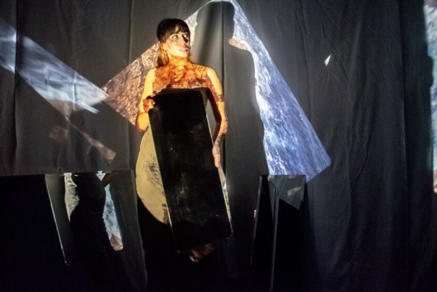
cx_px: 265
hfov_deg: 56.7
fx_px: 401
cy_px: 122
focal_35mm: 33
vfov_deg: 39.9
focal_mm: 18
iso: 6400
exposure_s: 1/50
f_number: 3.5
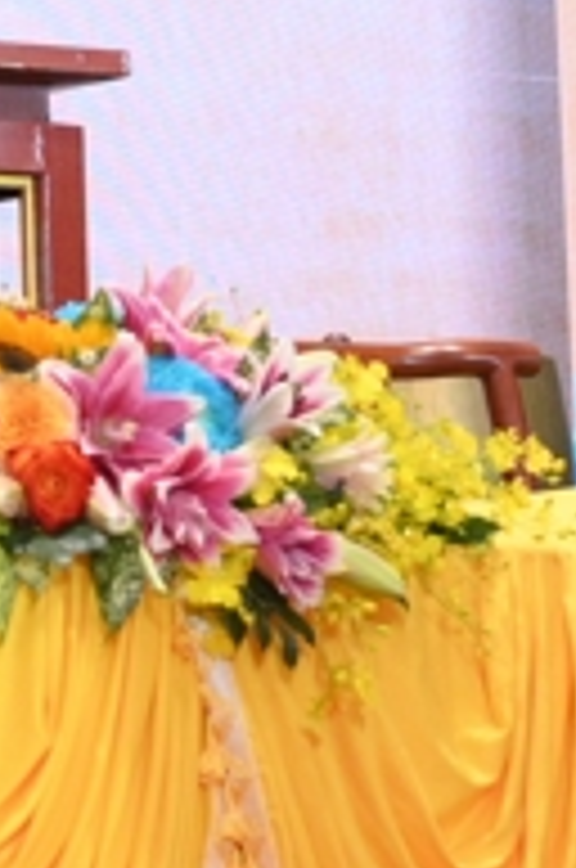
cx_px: -196
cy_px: -126
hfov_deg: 6.1
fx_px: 5371
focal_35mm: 223
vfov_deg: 9.1
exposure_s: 1/250
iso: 4000
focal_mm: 44
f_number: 4
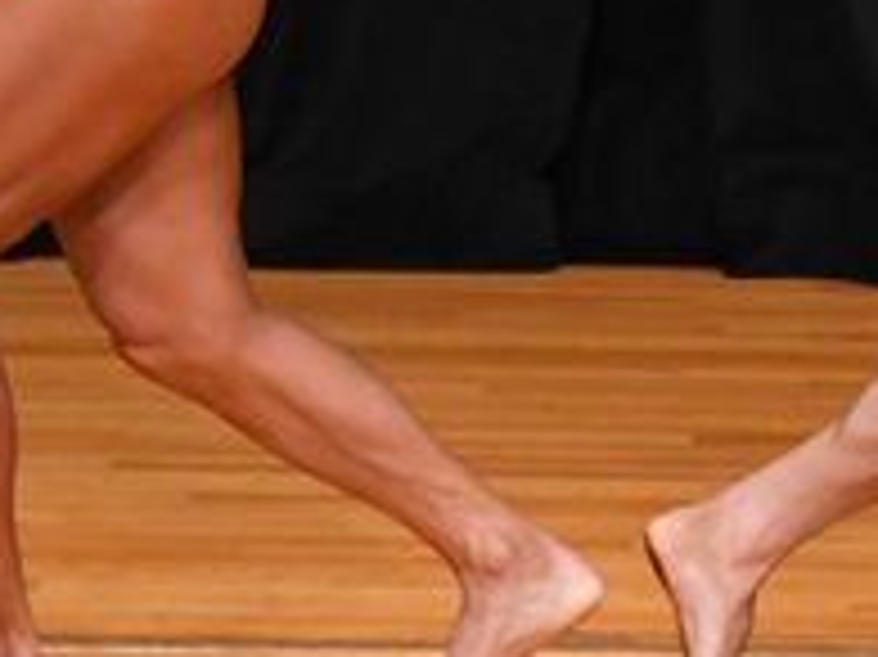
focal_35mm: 974
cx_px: 1272
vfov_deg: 1.5
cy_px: -189
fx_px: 24689
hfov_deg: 2.0
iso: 3200
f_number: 5.6
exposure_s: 1/400
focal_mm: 170
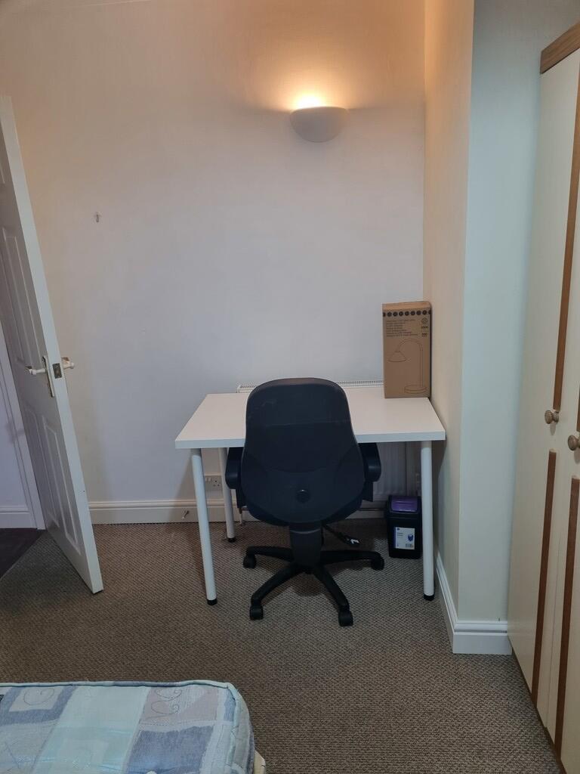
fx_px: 581
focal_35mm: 26
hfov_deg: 53.1
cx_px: 290
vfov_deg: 67.3
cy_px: 387
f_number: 1.8
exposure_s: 1/100
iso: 250
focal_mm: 5.4
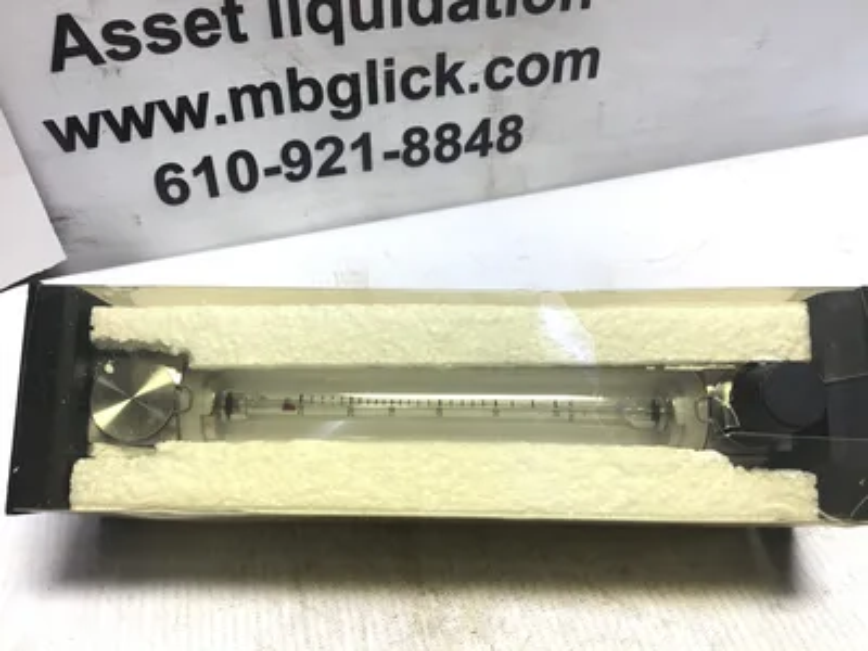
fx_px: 777
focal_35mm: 31
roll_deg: -1.8
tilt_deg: -42.5
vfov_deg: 45.4
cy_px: 326
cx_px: 434
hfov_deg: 58.4
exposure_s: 1/120
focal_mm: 3.3
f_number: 2.4
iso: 32
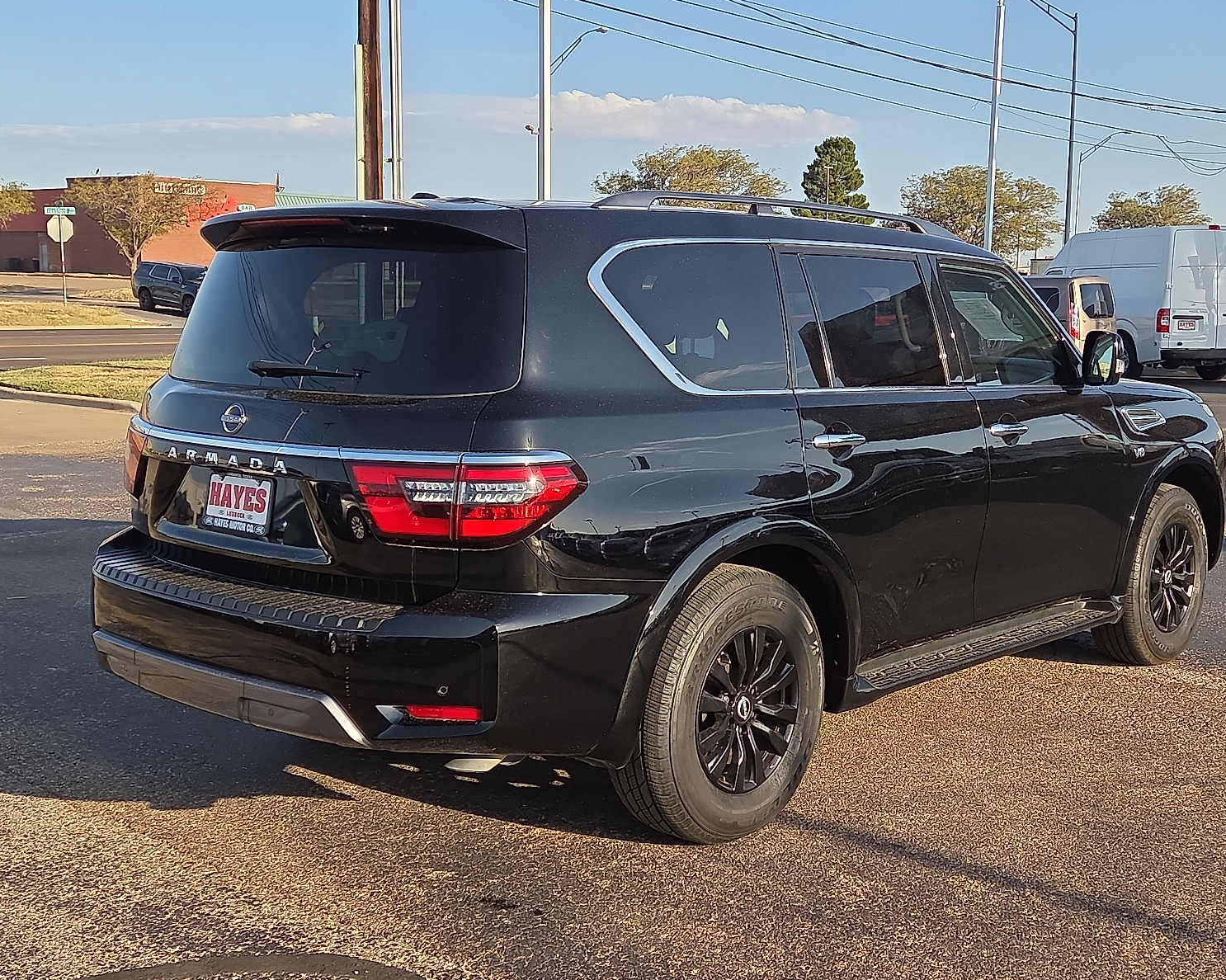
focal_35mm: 41
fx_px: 1487
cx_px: 654
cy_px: 492
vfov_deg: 36.5
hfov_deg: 44.8
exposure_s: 1/833
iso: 25
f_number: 1.8
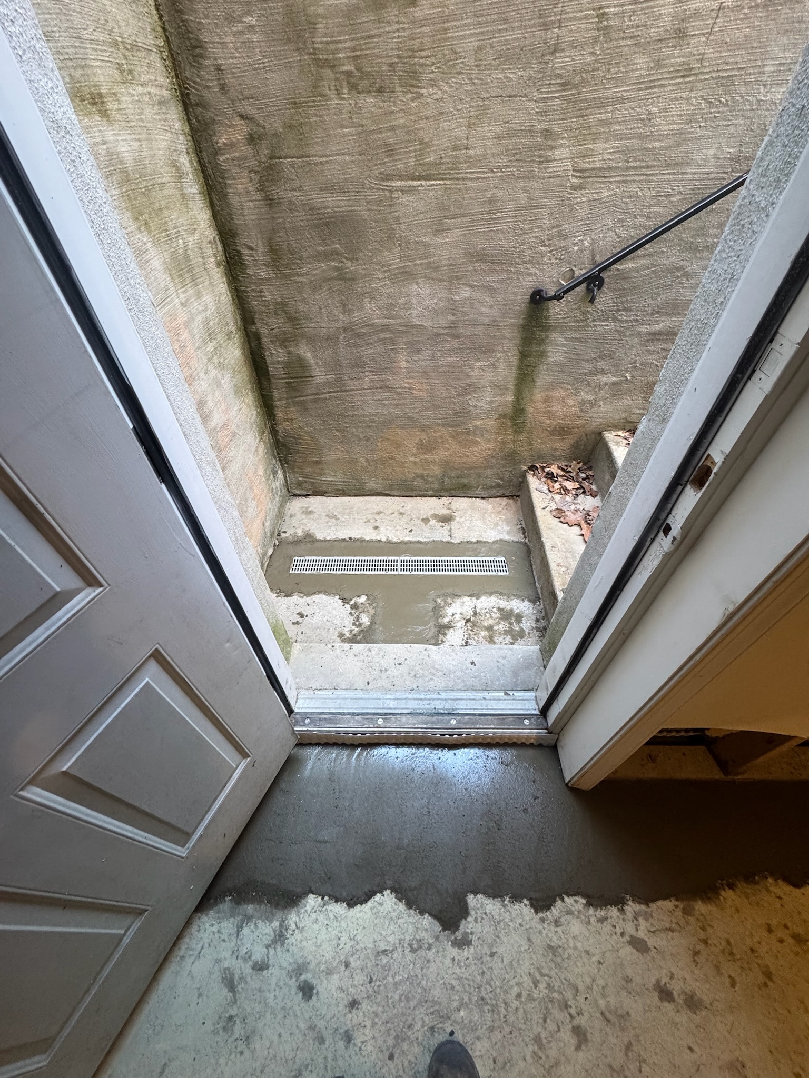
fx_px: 436
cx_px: 404
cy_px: 539
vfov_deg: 102.1
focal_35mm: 14
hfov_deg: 85.7
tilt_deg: -46.5
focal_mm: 2.22
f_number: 2.2
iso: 250
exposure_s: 1/60
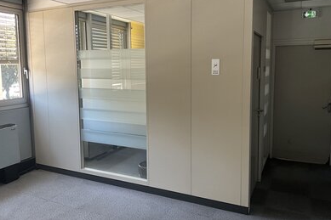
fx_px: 285
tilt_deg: -6.9
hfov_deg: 60.3
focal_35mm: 31
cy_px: 94
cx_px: 165
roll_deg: +0.2
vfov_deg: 42.2
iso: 64
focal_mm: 3
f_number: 1.8
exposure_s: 1/91
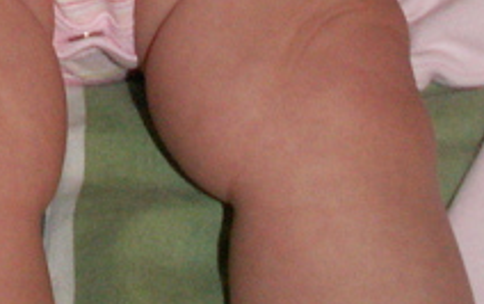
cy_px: -552
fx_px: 1967
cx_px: -49
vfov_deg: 7.8
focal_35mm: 149
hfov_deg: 13.7
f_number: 3.2
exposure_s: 1/40
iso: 160
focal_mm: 5.86
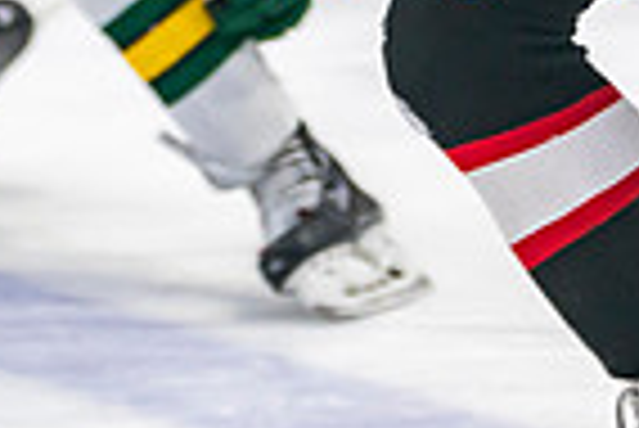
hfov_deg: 3.5
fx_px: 10536
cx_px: 687
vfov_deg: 2.3
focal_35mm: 593
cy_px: -229
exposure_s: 1/640
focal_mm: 135
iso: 1250
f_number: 2.8
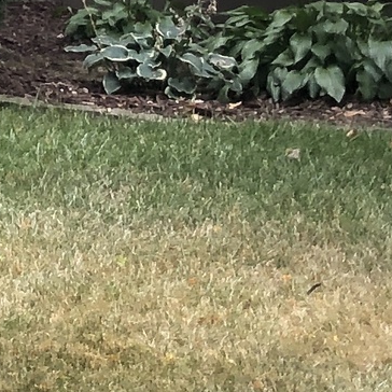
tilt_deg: +4.3
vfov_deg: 7.7
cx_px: -602
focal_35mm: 209
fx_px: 2678
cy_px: -579
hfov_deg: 7.7
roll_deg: -2.0
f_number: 1.8
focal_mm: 3.99
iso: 20
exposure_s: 1/228
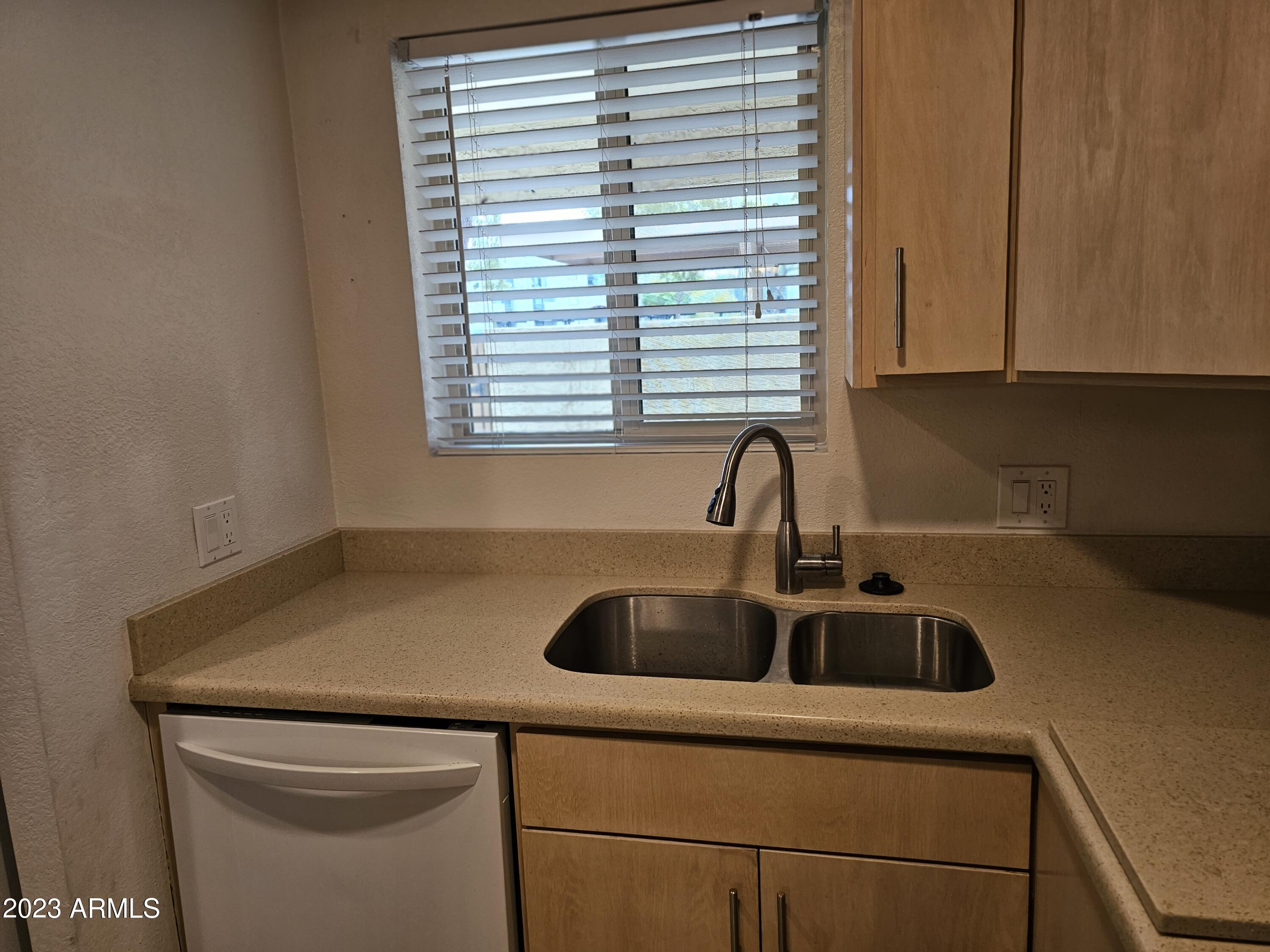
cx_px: 635
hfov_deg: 73.9
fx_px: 844
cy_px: 476
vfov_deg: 58.9
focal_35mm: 23
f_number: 1.7
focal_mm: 6.3
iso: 125
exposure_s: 1/120
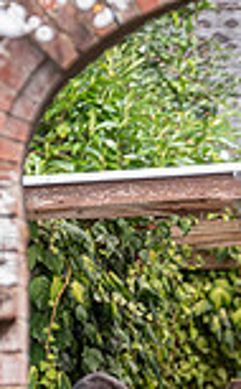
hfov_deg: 2.6
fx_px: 5269
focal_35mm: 499
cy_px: 470
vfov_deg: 4.2
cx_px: 309
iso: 200
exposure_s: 1/640
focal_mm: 110.6
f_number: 2.8
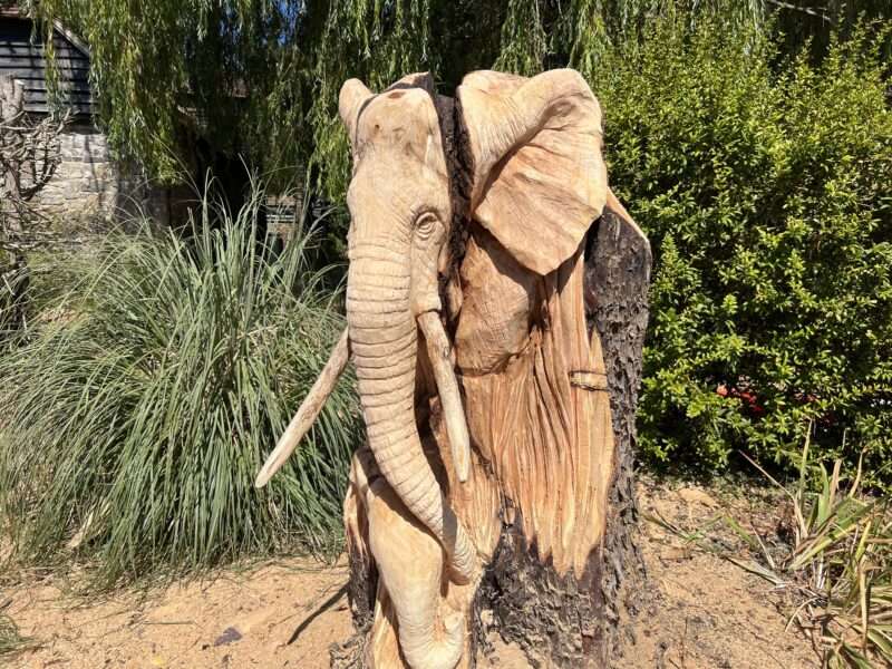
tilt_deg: -6.5
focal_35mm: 26
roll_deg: -0.8
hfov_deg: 67.3
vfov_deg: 53.1
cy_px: 334
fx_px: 670
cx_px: 446
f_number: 1.5
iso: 50
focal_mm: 5.7
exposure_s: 1/5319
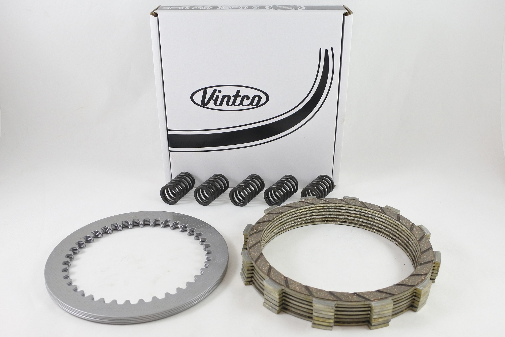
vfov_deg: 47.9
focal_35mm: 27
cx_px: 252
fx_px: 379
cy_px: 168
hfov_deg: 67.4
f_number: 3.5
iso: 400
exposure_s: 1/125
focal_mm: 10
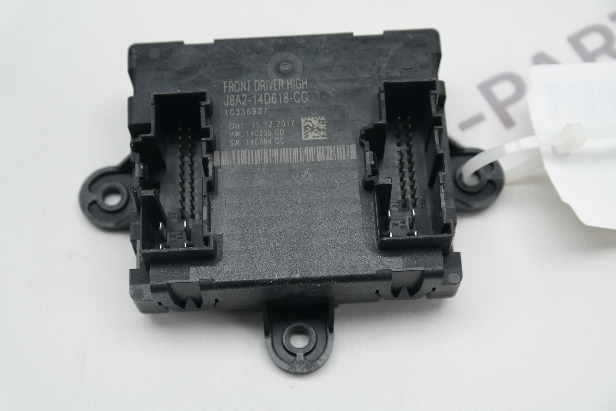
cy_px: 206
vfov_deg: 21.2
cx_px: 308
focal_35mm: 64
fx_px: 1095
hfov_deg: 31.4
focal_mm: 42
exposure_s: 1/60
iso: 400
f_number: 5
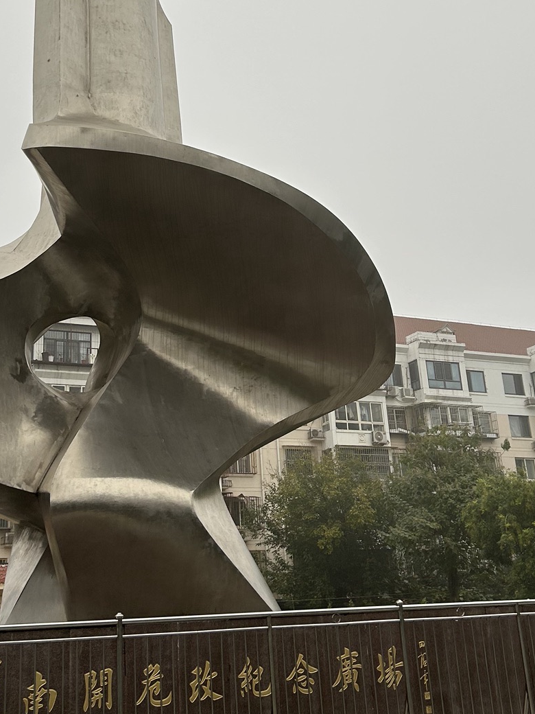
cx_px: 247
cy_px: 242
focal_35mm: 50
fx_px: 1030
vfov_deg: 37.8
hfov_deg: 29.1
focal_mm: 5.7
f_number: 1.5
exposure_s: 1/1000
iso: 50
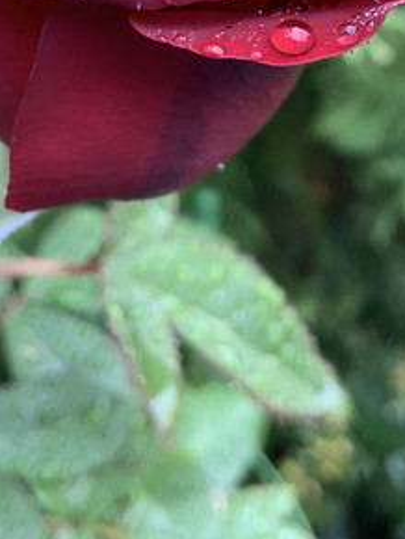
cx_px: 236
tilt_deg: -18.2
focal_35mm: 64
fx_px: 997
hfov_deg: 22.9
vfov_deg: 28.1
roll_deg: -3.7
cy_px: -24
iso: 50
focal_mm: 3
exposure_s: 1/60
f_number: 1.8
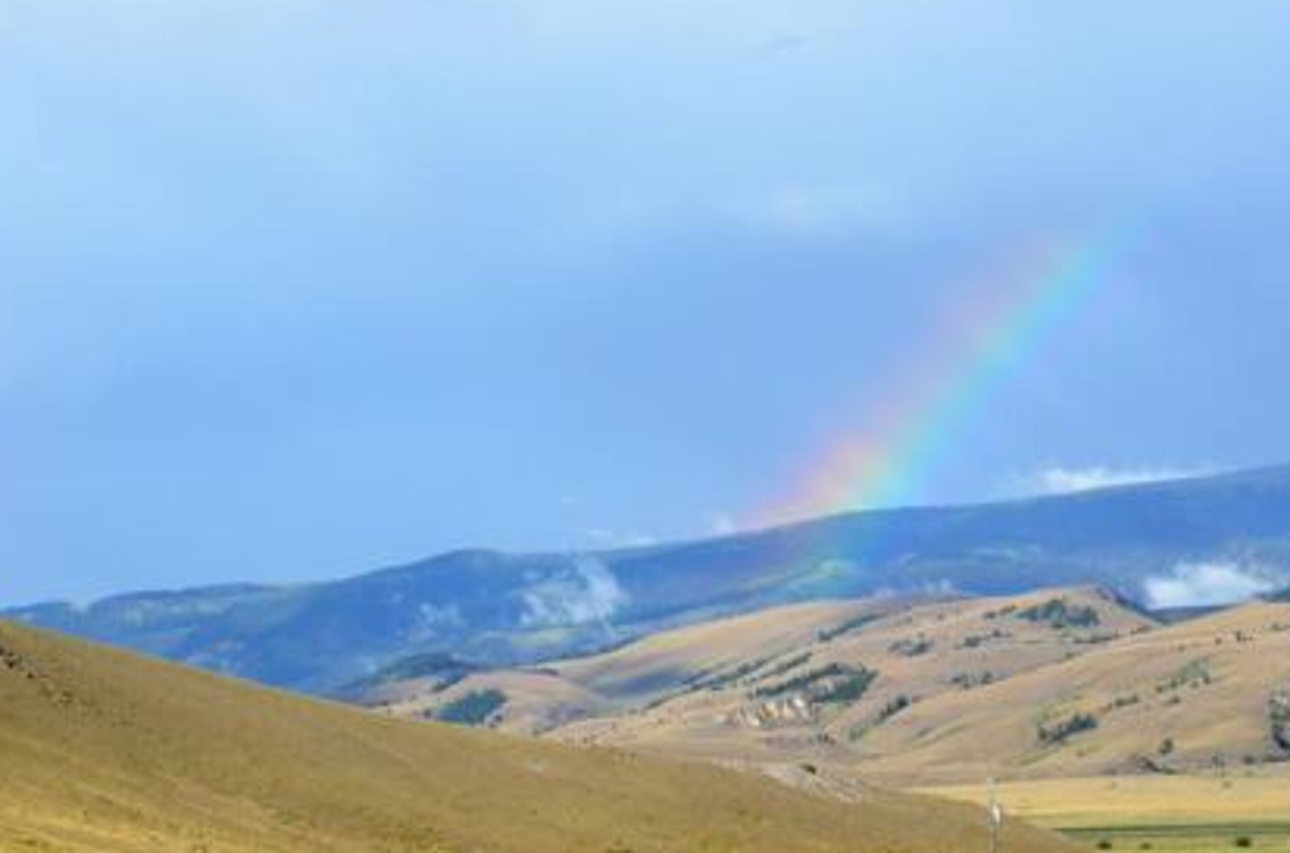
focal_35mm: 121
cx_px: 462
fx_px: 4324
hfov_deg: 16.9
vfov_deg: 11.3
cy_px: 389
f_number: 10
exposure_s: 1/400
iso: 200
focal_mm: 52
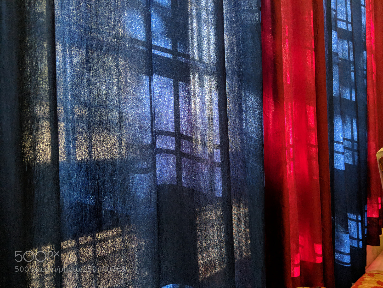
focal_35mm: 27
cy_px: 144
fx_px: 299
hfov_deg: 65.3
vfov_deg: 51.4
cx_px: 192
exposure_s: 1/20
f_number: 1.8
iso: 453
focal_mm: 4.44
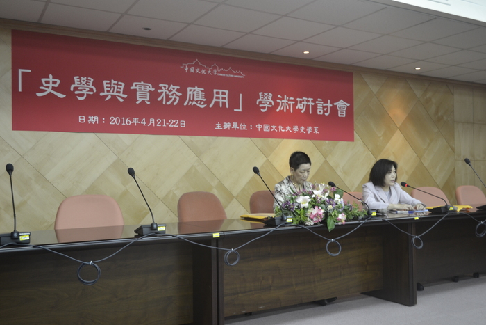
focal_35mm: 36
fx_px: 486
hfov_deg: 53.1
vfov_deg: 36.9
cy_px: 162
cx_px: 243
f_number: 4
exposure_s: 1/15
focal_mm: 24
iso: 400
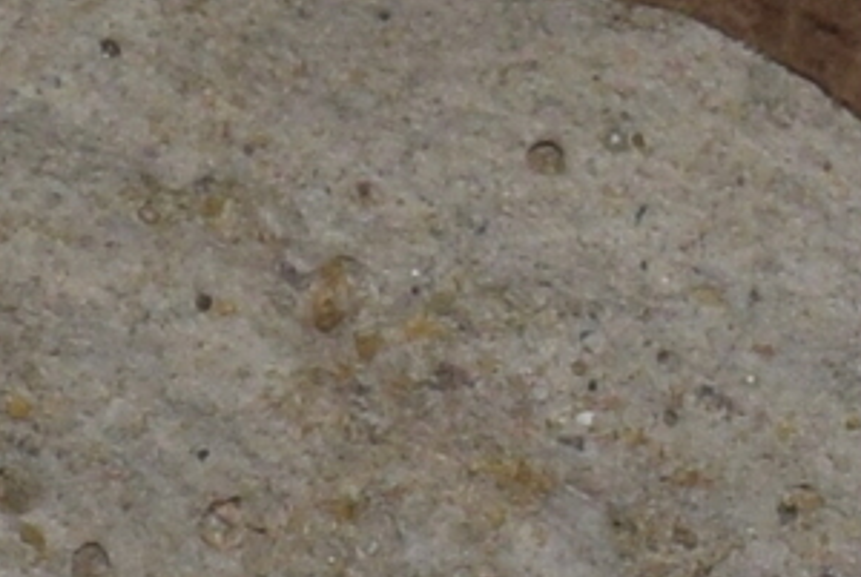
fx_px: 16048
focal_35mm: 670
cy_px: -296
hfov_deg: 3.1
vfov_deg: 2.1
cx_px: 1170
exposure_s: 1/60
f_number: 5.6
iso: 320
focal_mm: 140
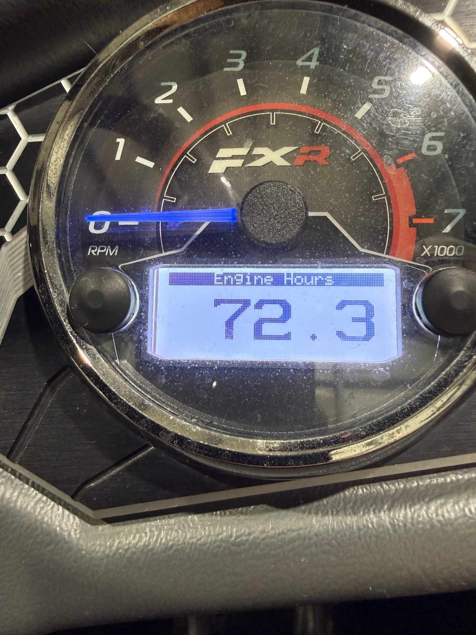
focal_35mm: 24
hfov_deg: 56.8
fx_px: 440
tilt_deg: -18.9
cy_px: 318
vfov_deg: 71.6
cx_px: 238
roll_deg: -0.8
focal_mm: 2.22
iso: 250
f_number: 2.2
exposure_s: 1/60
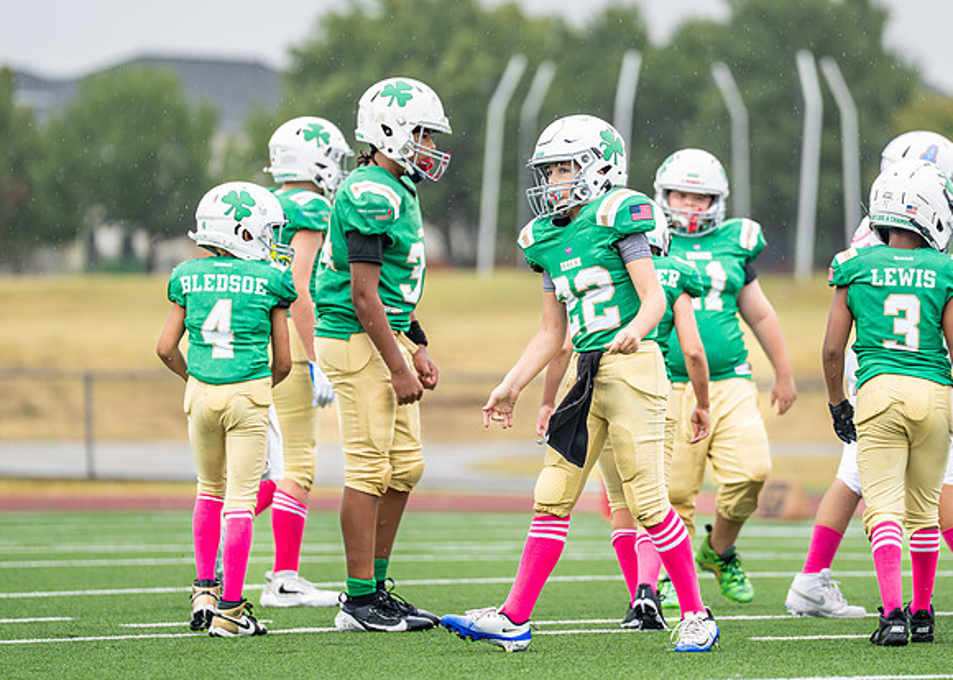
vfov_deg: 4.3
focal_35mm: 331
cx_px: 608
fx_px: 8961
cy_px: 259
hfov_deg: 6.1
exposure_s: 1/1000
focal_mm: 200
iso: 500
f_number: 2.8
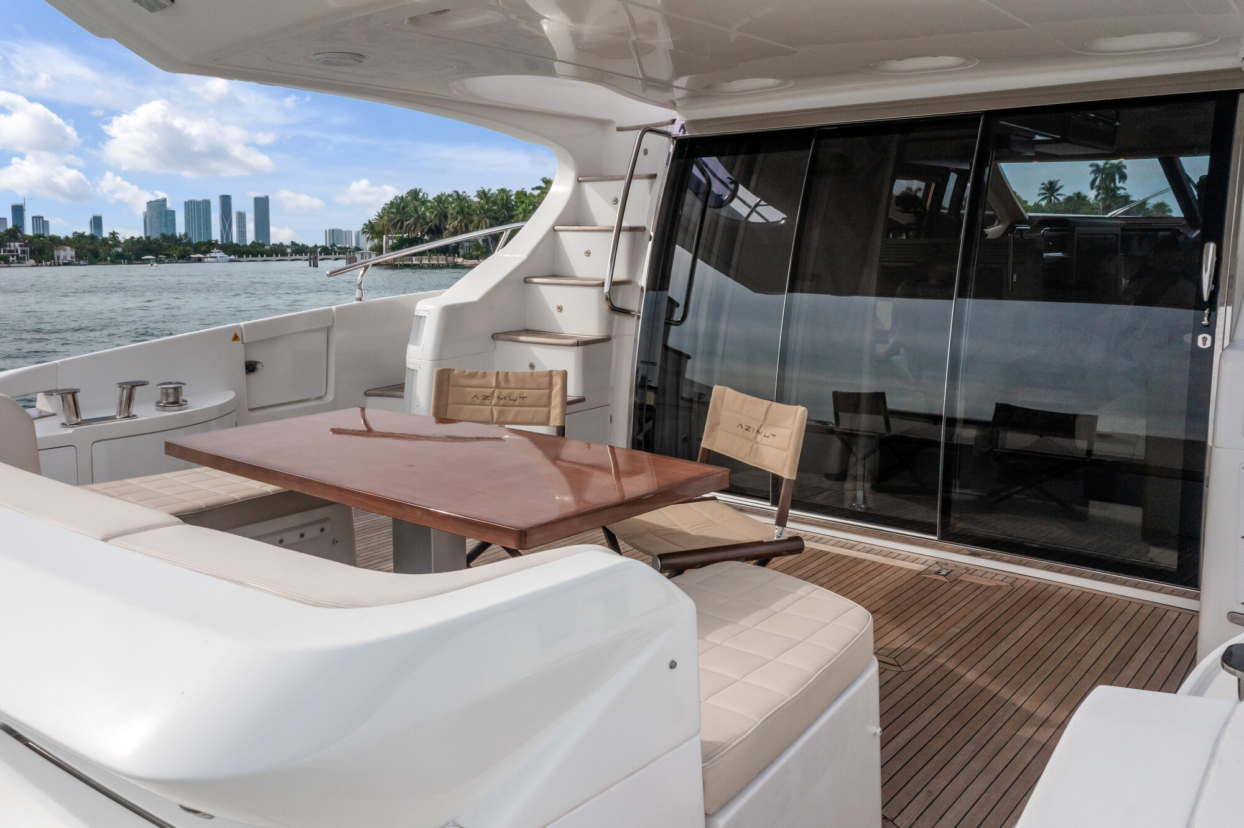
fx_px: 967
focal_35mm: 28
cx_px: 622
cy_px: 414
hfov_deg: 65.5
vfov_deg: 46.4
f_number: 8
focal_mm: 10.26
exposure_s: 1/100
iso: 200
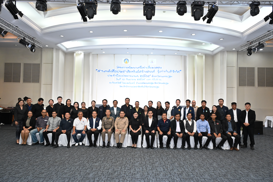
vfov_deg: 47.9
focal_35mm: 27
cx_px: 136
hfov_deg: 67.4
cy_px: 91
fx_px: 205
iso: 2500
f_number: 5
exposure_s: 1/125
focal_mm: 27
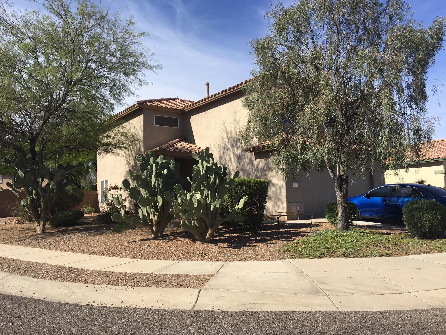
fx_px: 374
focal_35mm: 29
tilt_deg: +6.0
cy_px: 168
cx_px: 223
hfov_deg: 61.7
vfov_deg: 48.2
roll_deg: +1.1
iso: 25
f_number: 2.2
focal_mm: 4.15
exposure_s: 1/1832
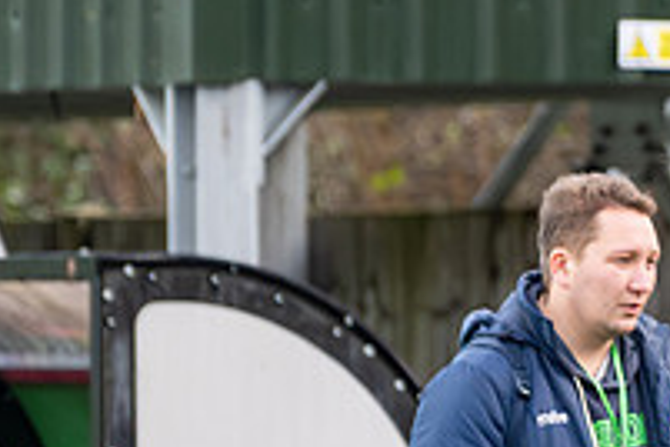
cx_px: 903
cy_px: 582
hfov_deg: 2.5
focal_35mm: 814
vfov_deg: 1.7
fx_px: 15148
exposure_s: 1/1600
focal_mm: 139
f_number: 2.8
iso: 800
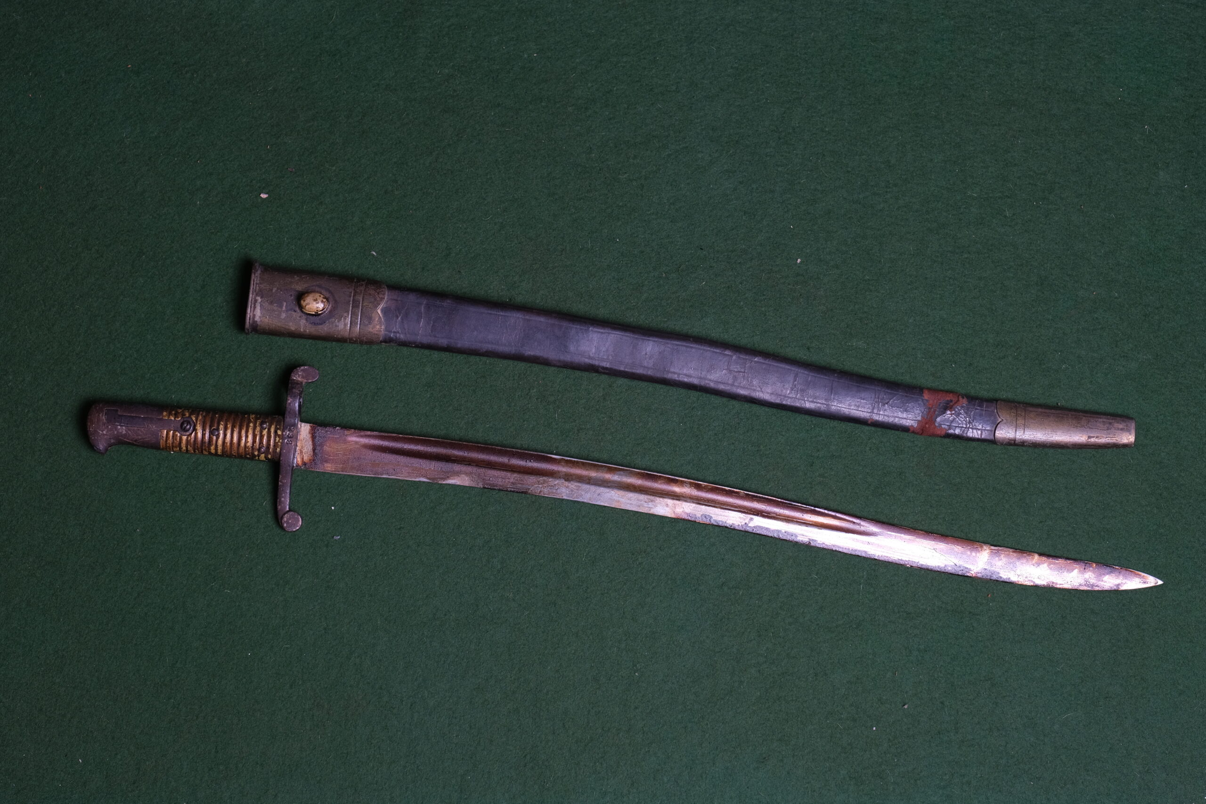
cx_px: 603
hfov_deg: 34.5
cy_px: 402
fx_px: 1943
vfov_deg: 23.4
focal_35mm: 58
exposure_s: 1/160
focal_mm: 38.8
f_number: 5
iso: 320
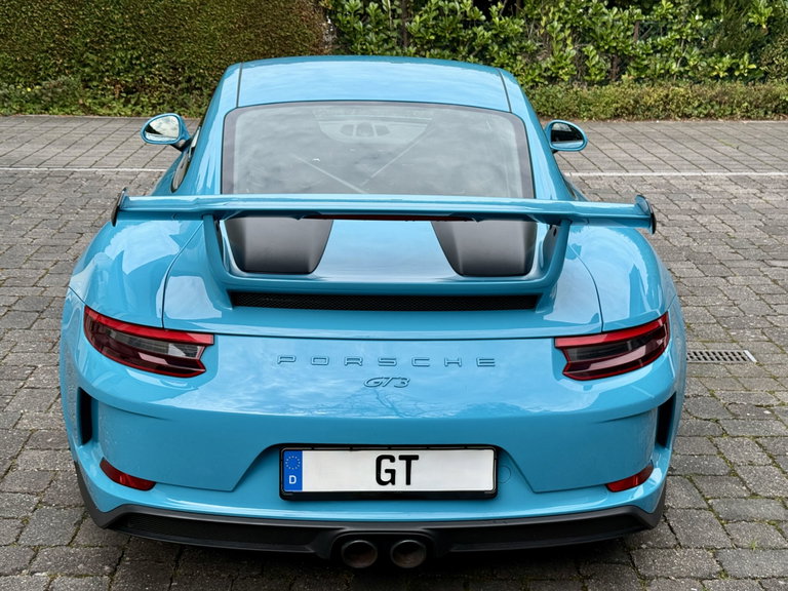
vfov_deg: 30.3
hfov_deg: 39.7
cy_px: 296
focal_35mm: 48
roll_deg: -0.4
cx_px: 394
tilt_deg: -16.2
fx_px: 1093
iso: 64
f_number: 1.78
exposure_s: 1/1795
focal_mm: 6.76
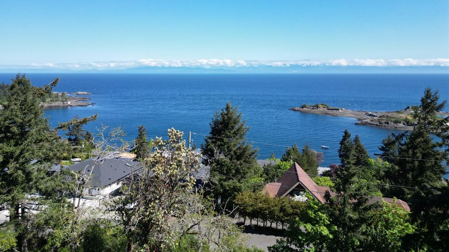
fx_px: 321
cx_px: 218
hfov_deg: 69.8
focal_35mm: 27
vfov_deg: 42.5
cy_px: 91
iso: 130
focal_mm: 6.72
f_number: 1.7
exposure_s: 1/2500
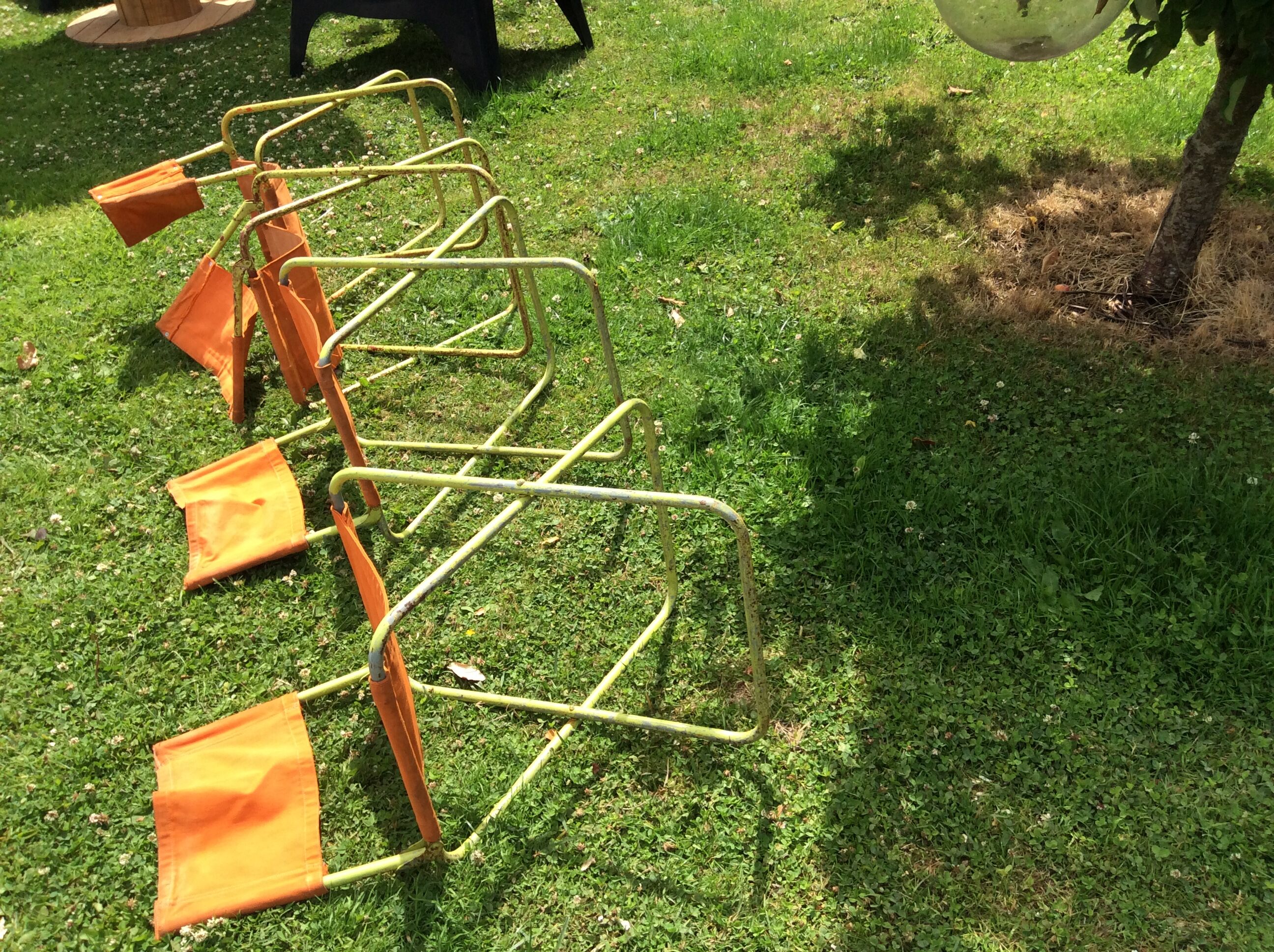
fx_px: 1176
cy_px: 476
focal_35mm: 32
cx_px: 637
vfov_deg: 44.1
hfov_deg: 56.9
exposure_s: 1/1079
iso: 32
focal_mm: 3.3
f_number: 2.4
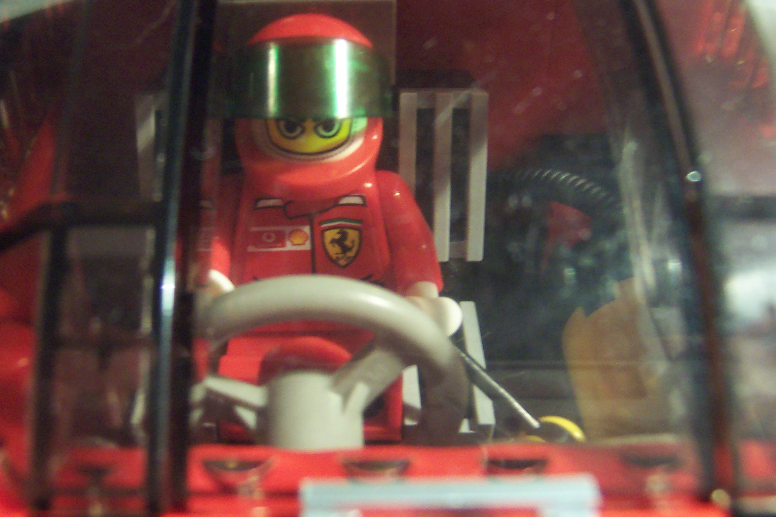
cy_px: 206
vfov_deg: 29.8
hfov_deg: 43.5
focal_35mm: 45
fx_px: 970
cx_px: 325
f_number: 2.8
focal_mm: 5.6
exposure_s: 1/8
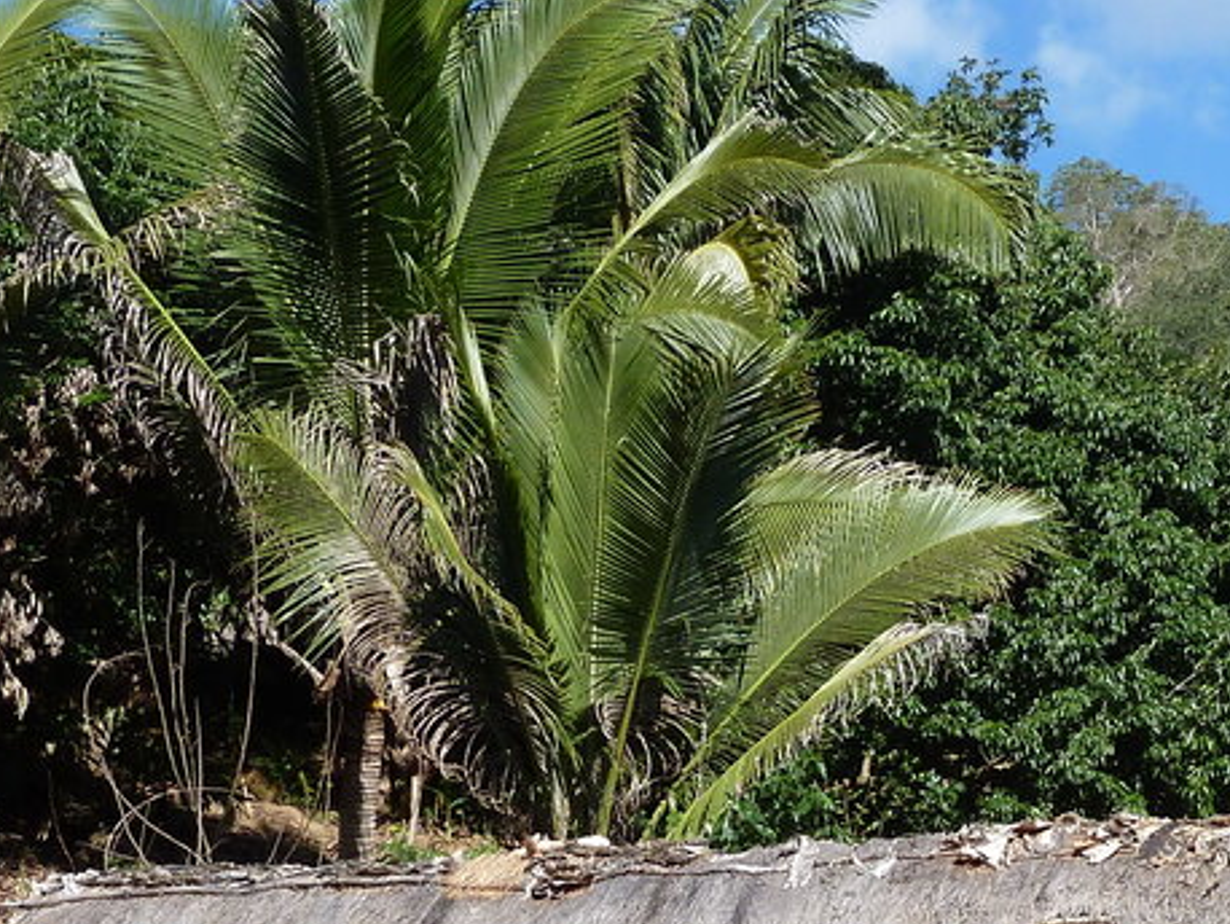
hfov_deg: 17.7
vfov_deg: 13.3
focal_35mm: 110
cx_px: 1015
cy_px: 970
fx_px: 3911
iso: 80
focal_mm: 6.9
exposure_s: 1/400
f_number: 4
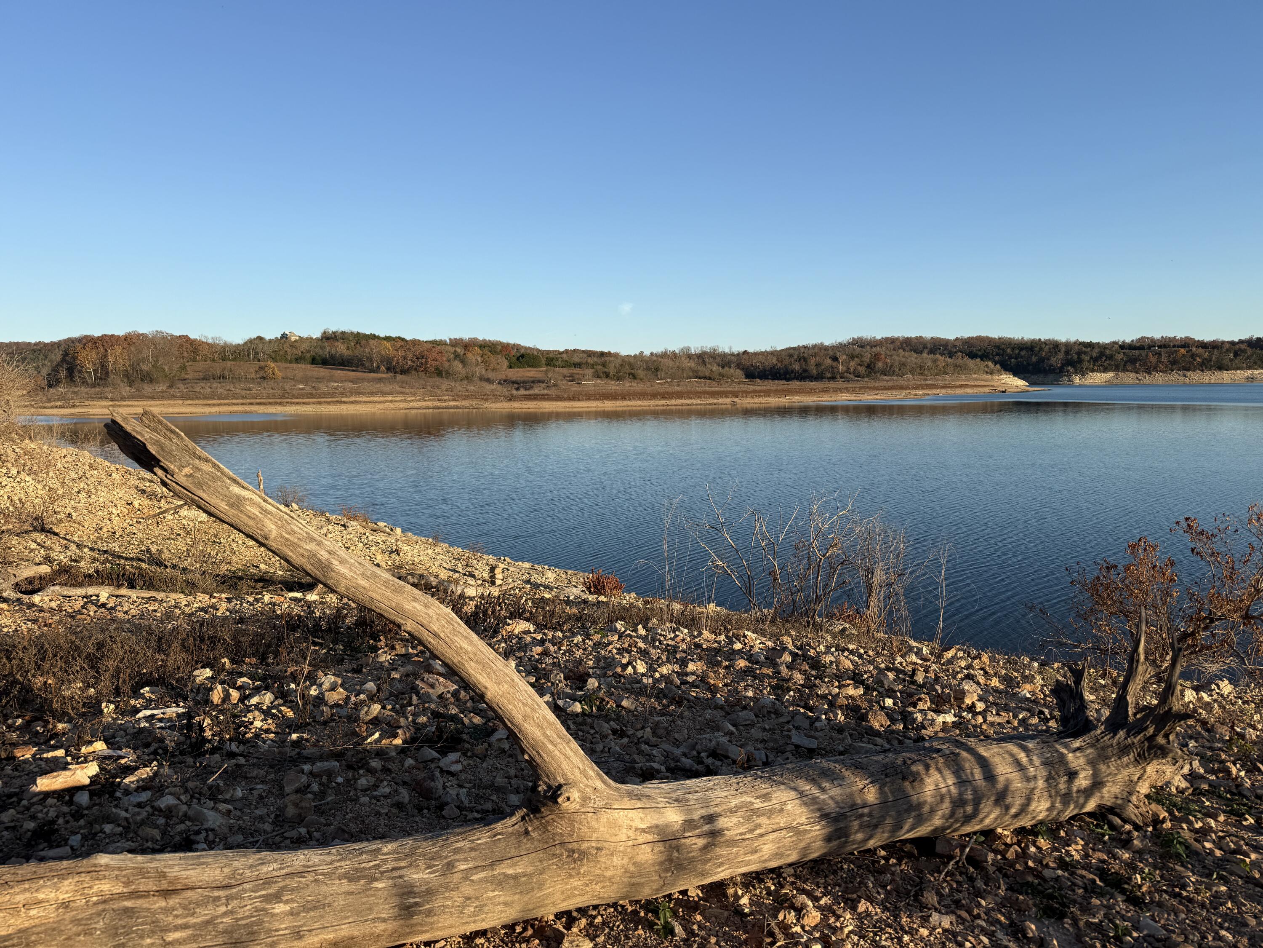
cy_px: 474
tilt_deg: -5.7
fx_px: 876
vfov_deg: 56.8
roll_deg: +1.2
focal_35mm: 24
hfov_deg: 71.6
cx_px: 632
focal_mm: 6.76
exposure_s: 1/3021
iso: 80
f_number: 1.78
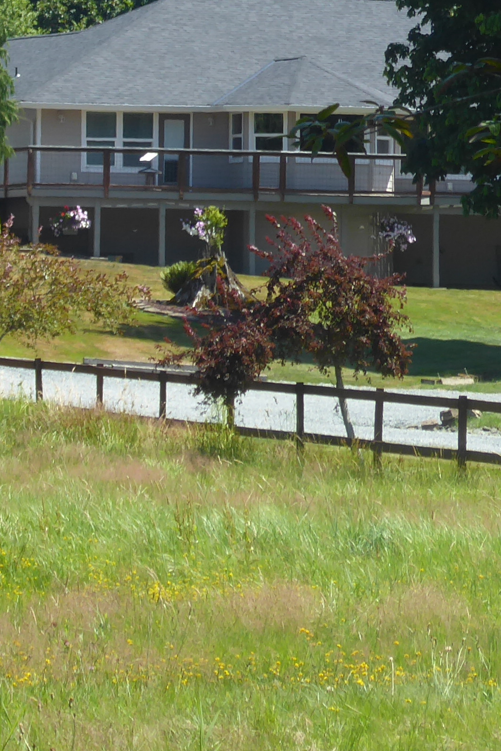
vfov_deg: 5.2
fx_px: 8224
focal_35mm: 394
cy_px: 48
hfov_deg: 3.5
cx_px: -24
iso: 80
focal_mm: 24.2
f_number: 5.3
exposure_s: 1/160
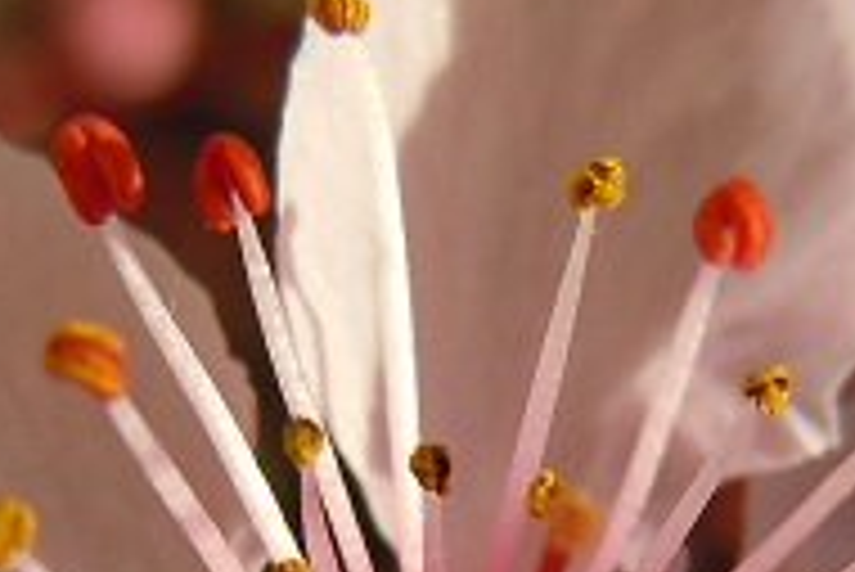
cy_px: 739
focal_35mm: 105
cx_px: 405
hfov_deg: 19.4
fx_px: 2496
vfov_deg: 12.7
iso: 100
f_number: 3.5
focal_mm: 5.4
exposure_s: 1/800
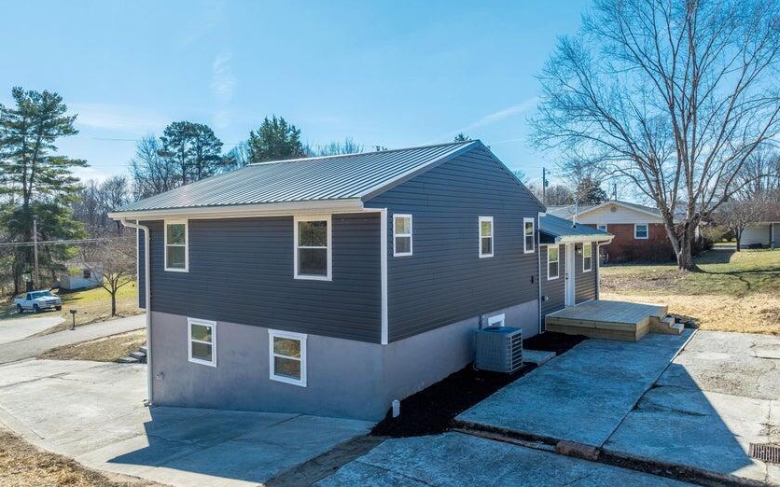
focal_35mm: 26
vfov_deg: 47.6
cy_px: 237
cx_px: 383
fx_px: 553
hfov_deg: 70.4
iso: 170
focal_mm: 12.29
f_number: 2.8
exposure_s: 1/1000
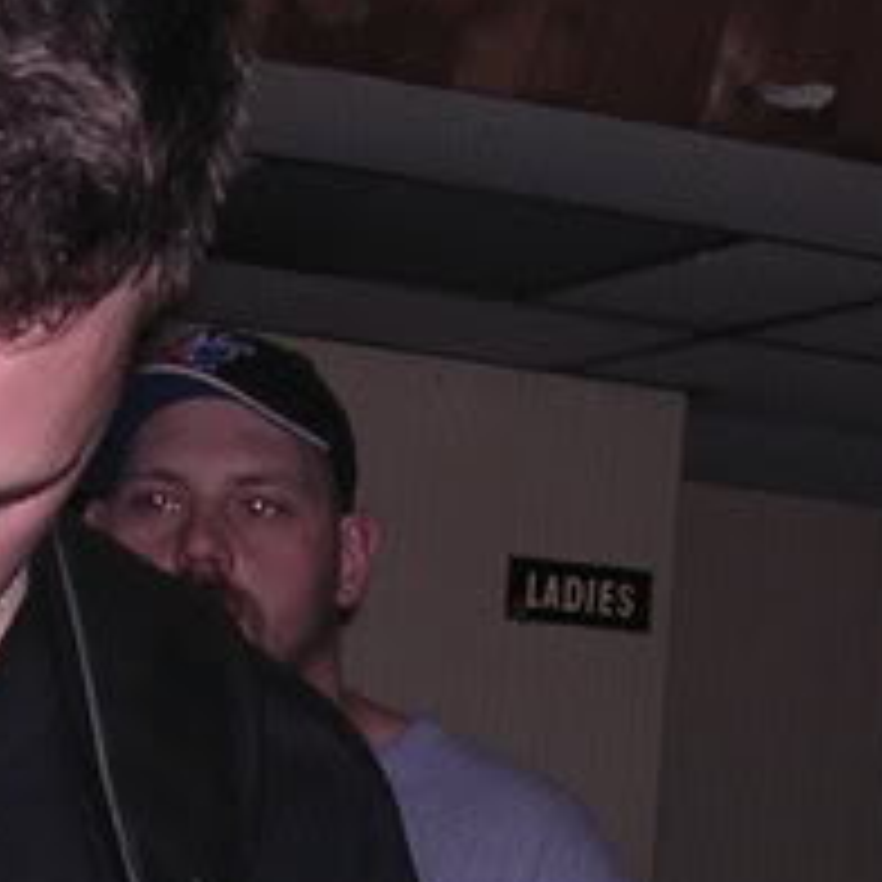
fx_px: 3949
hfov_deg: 12.7
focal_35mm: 137
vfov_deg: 12.1
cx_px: 225
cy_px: 1328
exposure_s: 1/60.1
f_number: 2.8
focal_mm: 5.8
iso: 100
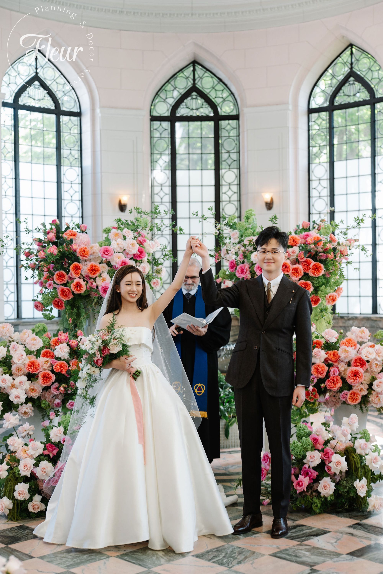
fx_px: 686
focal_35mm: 43
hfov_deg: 31.2
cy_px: 287
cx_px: 192
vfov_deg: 45.4
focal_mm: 43
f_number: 2
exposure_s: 1/250
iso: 400
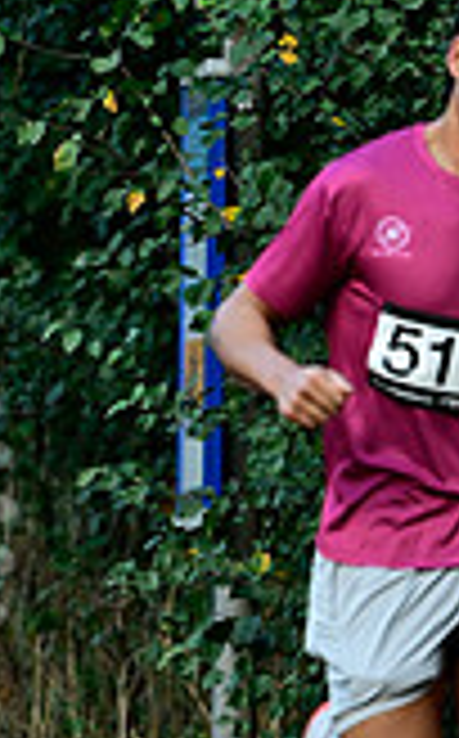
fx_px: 40613
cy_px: 515
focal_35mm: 2022
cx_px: -414
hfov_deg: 0.6
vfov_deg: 1.0
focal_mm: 560
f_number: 4
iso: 800
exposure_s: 1/400
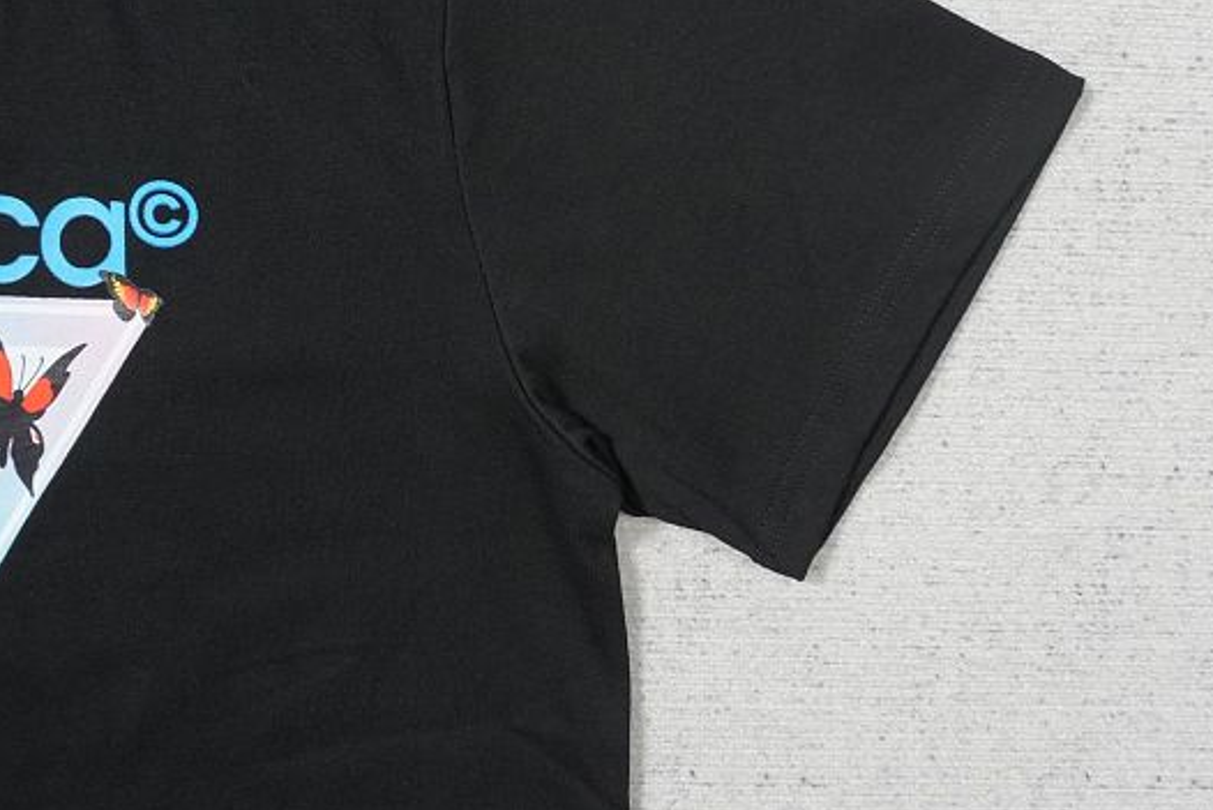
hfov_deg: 49.0
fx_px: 1306
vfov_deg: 33.9
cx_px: 805
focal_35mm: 39
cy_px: 237
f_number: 10
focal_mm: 17
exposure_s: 1/100
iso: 1600
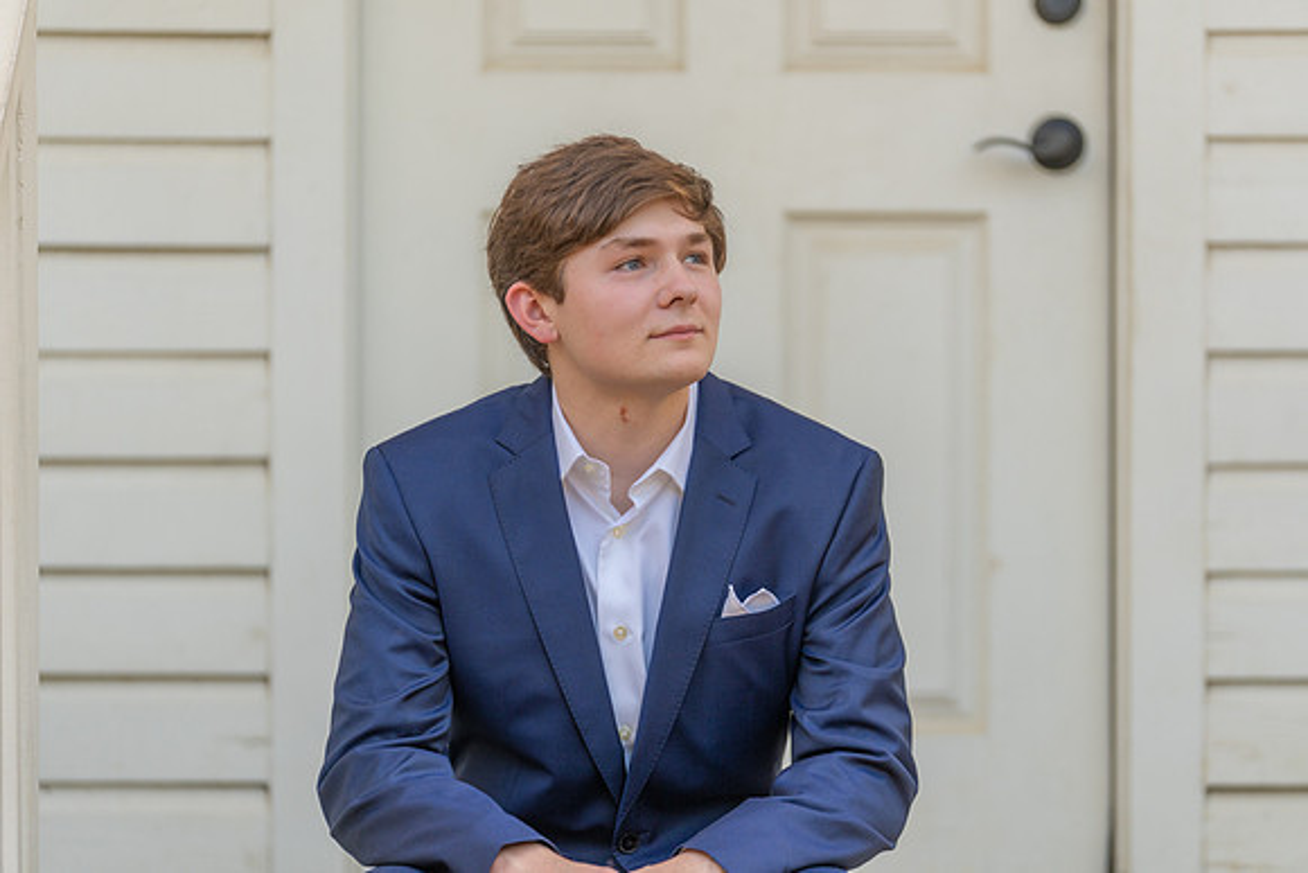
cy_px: 436
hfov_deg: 13.2
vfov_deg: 8.8
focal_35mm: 156
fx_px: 5669
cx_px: 654
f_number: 3.2
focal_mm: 156
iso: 320
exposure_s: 1/320
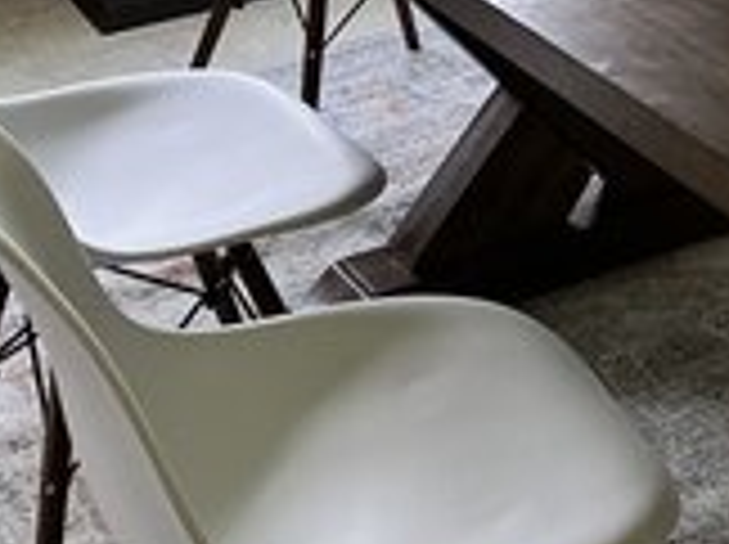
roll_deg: +3.1
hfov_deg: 18.8
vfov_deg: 13.7
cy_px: -189
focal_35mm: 103
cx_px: 626
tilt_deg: -15.5
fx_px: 2166
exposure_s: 1/101
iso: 125
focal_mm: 5.7
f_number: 1.5
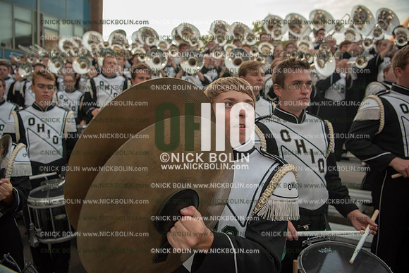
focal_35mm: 24
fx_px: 273
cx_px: 204
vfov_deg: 53.2
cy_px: 136
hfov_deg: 73.7
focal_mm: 24
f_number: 3.2
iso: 800
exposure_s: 1/800
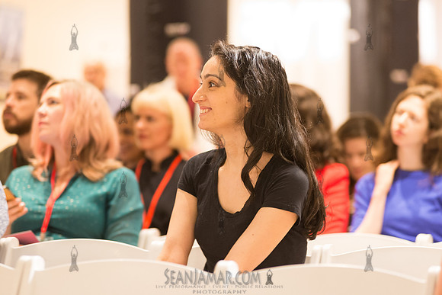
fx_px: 1781
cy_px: 148
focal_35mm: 145
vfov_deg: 9.5
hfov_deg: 14.2
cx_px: 221
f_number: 4
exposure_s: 1/30
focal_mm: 145
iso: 2500
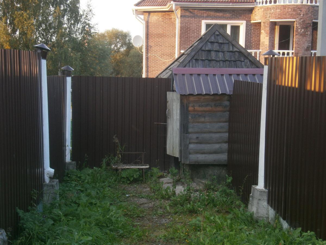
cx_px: 163
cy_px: 122
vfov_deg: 24.4
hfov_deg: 32.2
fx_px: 565
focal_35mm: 60
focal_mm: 10.7
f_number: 3.9
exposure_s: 1/50
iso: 125
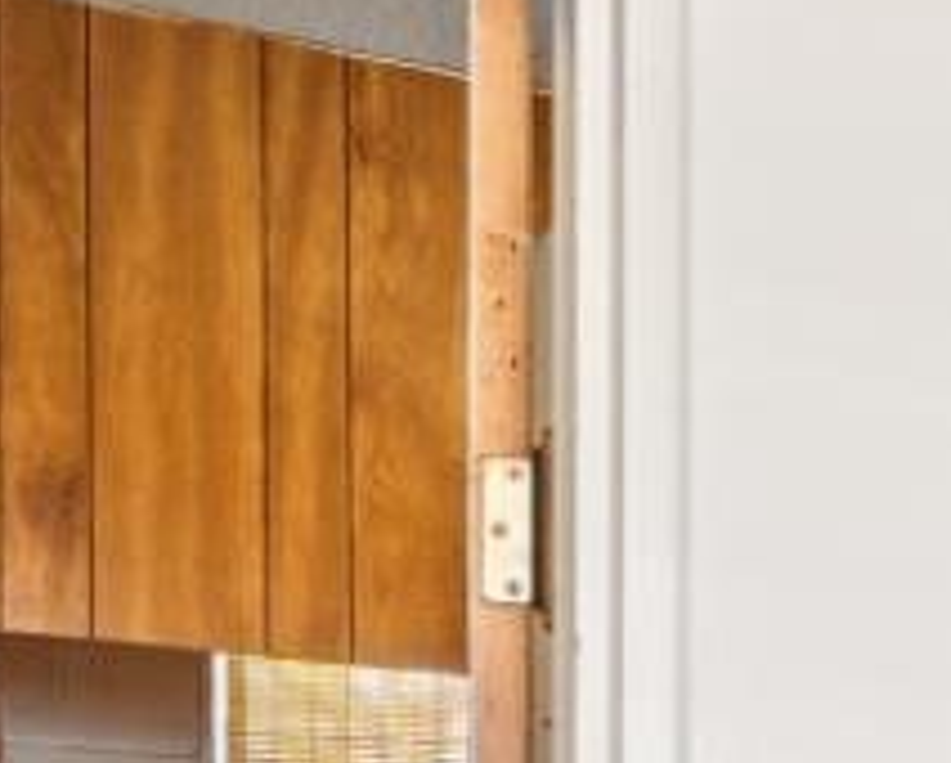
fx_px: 3080
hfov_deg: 15.0
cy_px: 1185
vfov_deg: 13.2
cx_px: 1763
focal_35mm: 109
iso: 100
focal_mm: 11
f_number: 8
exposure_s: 2
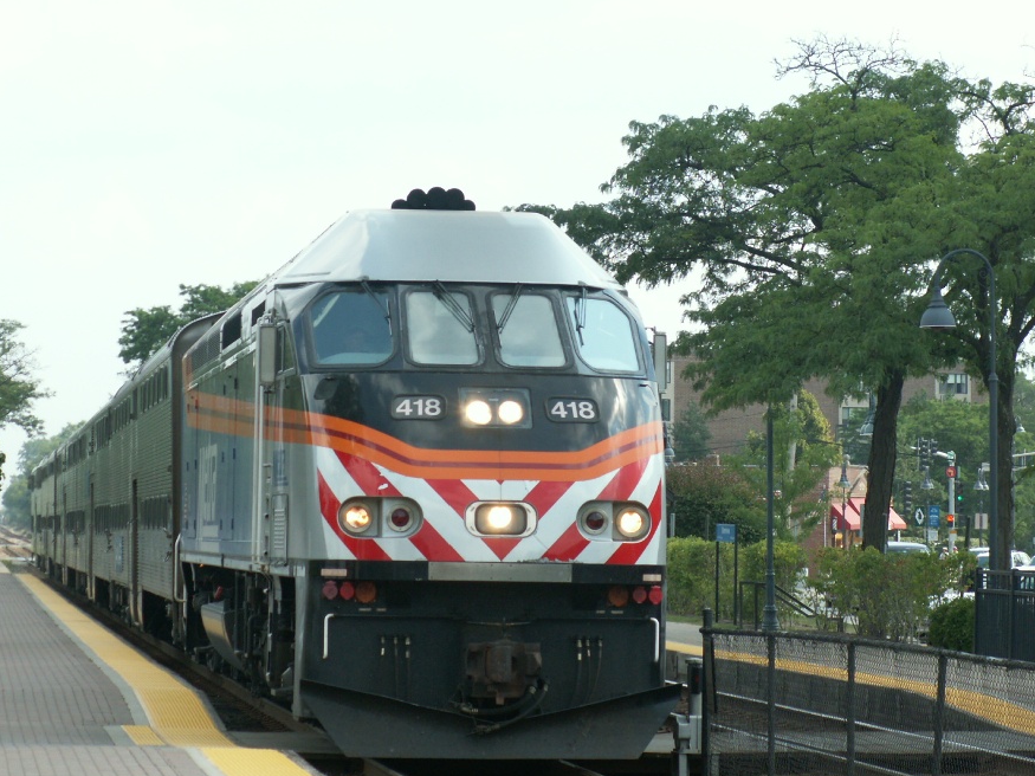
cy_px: 448
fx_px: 4305
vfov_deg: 10.3
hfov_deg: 13.7
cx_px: 449
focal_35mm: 144
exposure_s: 1/250
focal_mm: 20.11
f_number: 4
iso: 50
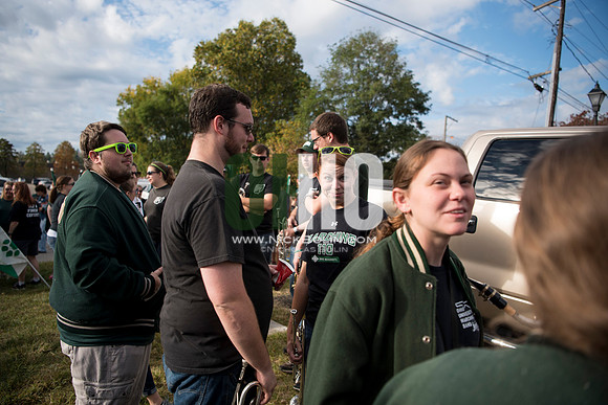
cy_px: 202
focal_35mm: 24
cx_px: 304
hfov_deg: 73.7
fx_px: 405
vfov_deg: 53.2
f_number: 2.8
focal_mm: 24
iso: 250
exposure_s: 1/2000
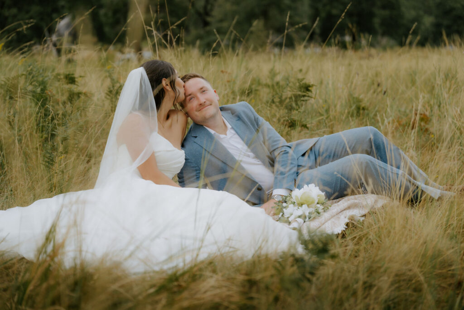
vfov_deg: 19.5
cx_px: 232
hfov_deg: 28.8
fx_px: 902
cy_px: 155
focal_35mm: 70
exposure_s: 1/250
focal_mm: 70
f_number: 2.8
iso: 200
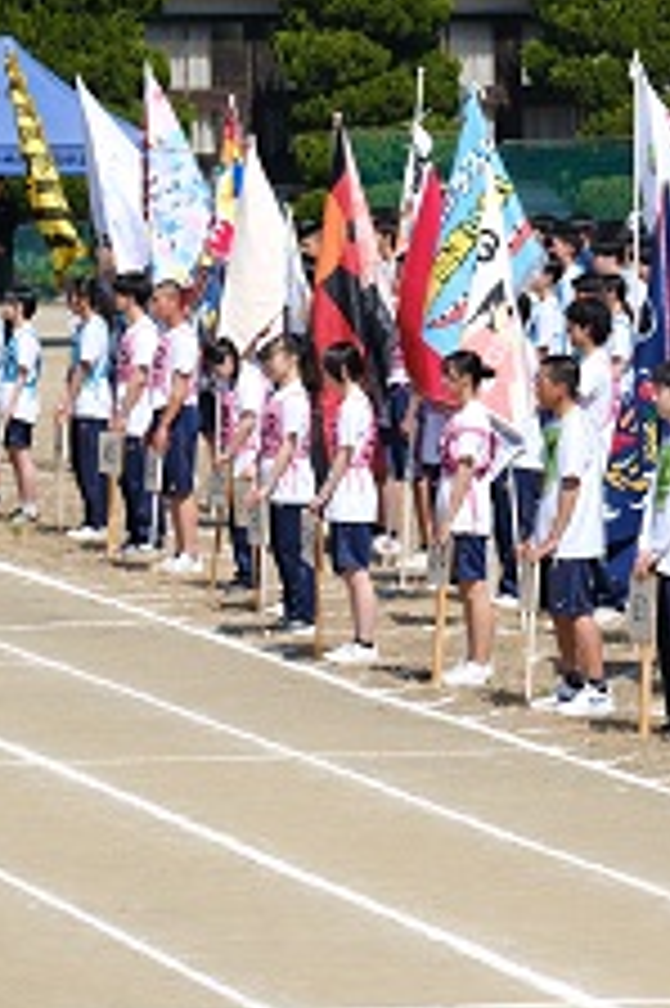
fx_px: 8946
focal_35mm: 320
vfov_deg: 6.4
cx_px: 787
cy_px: 346
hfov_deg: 4.3
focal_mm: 106
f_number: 6.4
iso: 160
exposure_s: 1/500
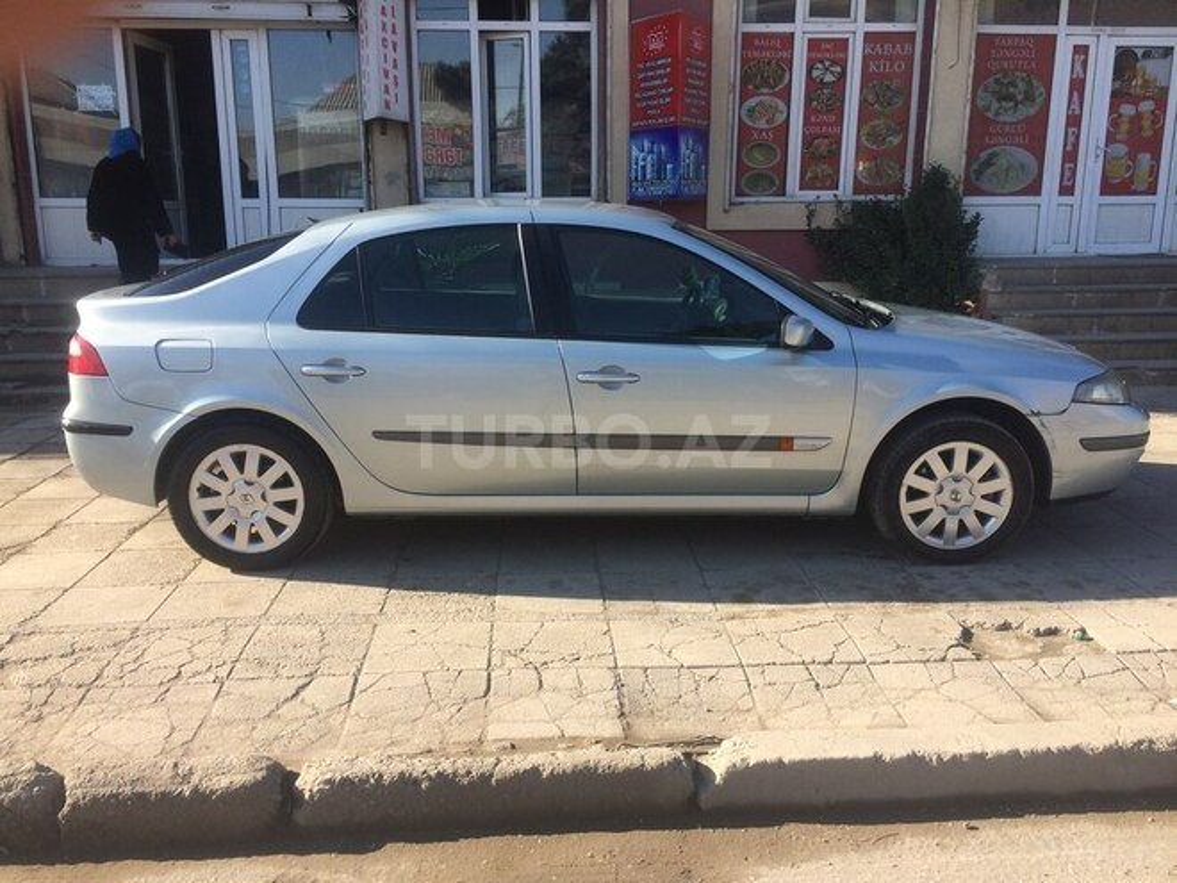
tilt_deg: -13.0
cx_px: 588
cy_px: 442
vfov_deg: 48.2
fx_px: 986
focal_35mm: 29
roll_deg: +0.4
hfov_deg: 61.7
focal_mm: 4.15
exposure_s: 1/1001
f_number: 2.2
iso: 32
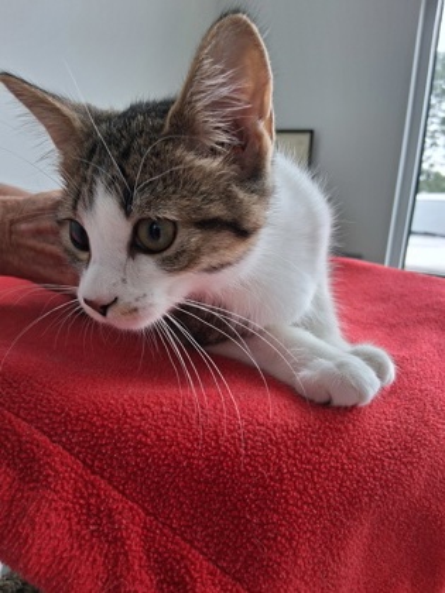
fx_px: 446
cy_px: 296
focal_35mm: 26
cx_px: 222
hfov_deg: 53.1
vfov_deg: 67.3
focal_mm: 3.98
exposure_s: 1/100
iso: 40
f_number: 1.8
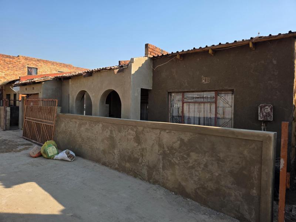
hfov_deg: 73.9
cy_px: 111
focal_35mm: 23
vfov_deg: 58.9
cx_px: 148
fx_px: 197
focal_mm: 6.3
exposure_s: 1/2483
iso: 80
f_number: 1.7
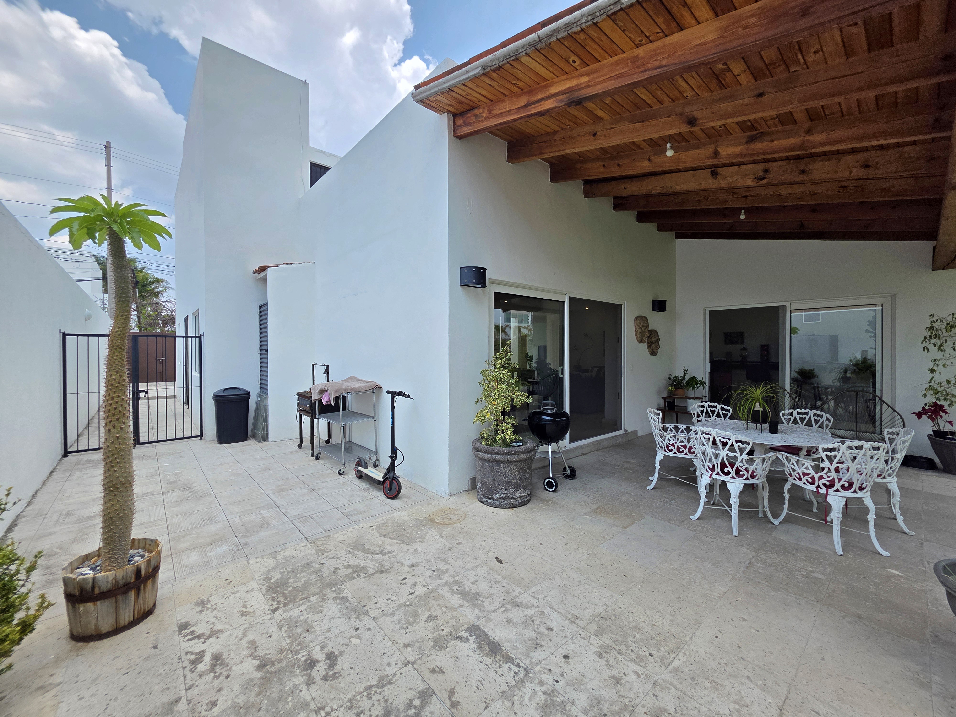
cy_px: 358
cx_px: 478
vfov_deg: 89.9
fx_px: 359
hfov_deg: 106.2
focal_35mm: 13
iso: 40
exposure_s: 1/1429
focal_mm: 2.2
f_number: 1.9
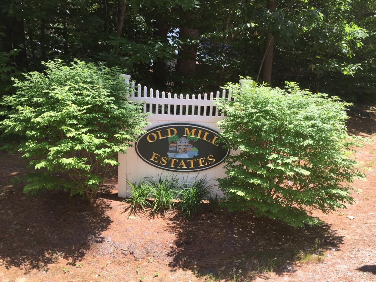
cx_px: 188
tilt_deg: -10.2
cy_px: 141
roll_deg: -3.2
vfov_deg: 48.2
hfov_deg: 61.7
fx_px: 315
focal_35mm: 29
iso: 32
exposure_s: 1/670
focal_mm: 4.15
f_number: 2.2
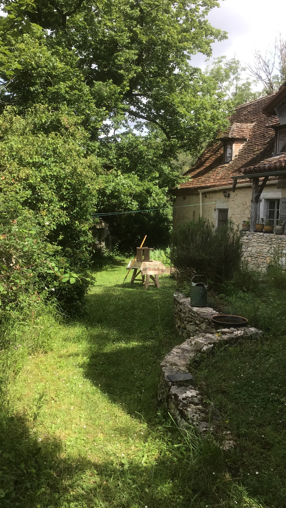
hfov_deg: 32.8
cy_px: 247
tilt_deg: -3.4
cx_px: 152
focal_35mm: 36
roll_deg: -1.0
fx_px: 485
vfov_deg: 55.3
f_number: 2.4
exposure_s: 1/339
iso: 25
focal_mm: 3.3
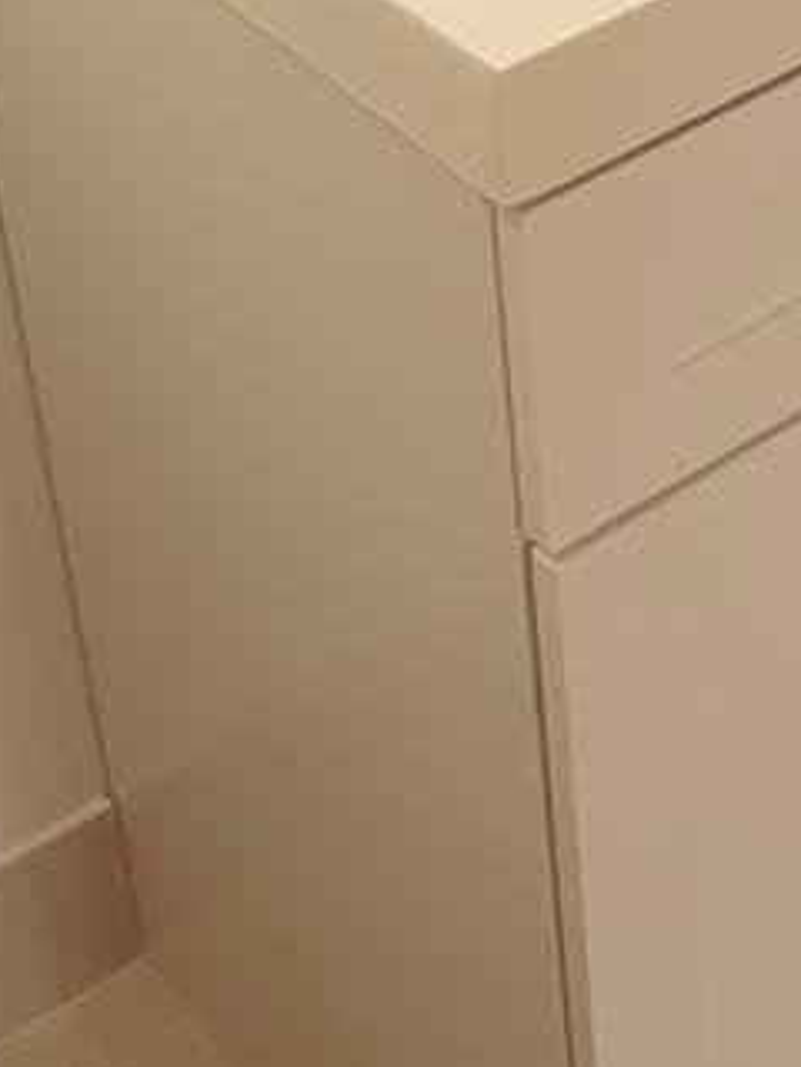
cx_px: 437
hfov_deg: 16.4
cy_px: -113
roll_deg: +4.7
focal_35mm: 90
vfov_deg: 20.7
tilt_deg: -28.4
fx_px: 2777
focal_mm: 6.76
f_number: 1.78
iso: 100
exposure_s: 1/120
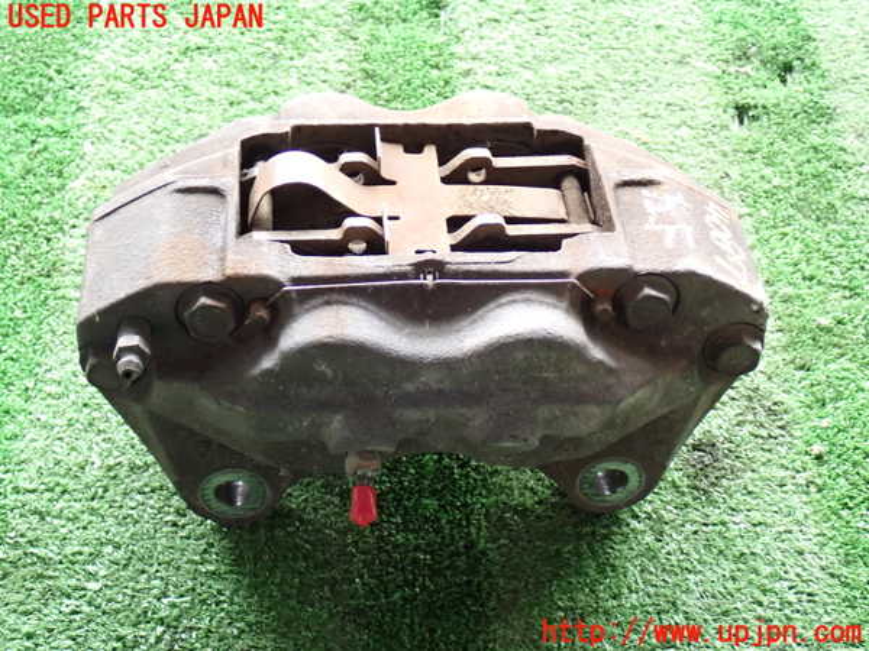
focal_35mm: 58
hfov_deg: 33.2
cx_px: 434
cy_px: 326
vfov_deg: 25.2
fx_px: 1456
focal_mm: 10.35
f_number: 3.5
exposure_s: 1/50
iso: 800
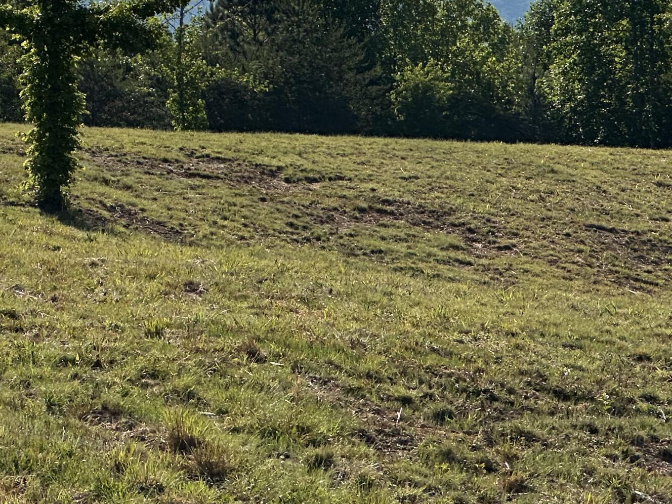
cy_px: -42
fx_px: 3378
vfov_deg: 8.5
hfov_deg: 11.4
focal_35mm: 174
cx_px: 443
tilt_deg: +1.6
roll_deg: +0.5
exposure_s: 1/2222
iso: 32
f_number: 2.8
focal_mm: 9
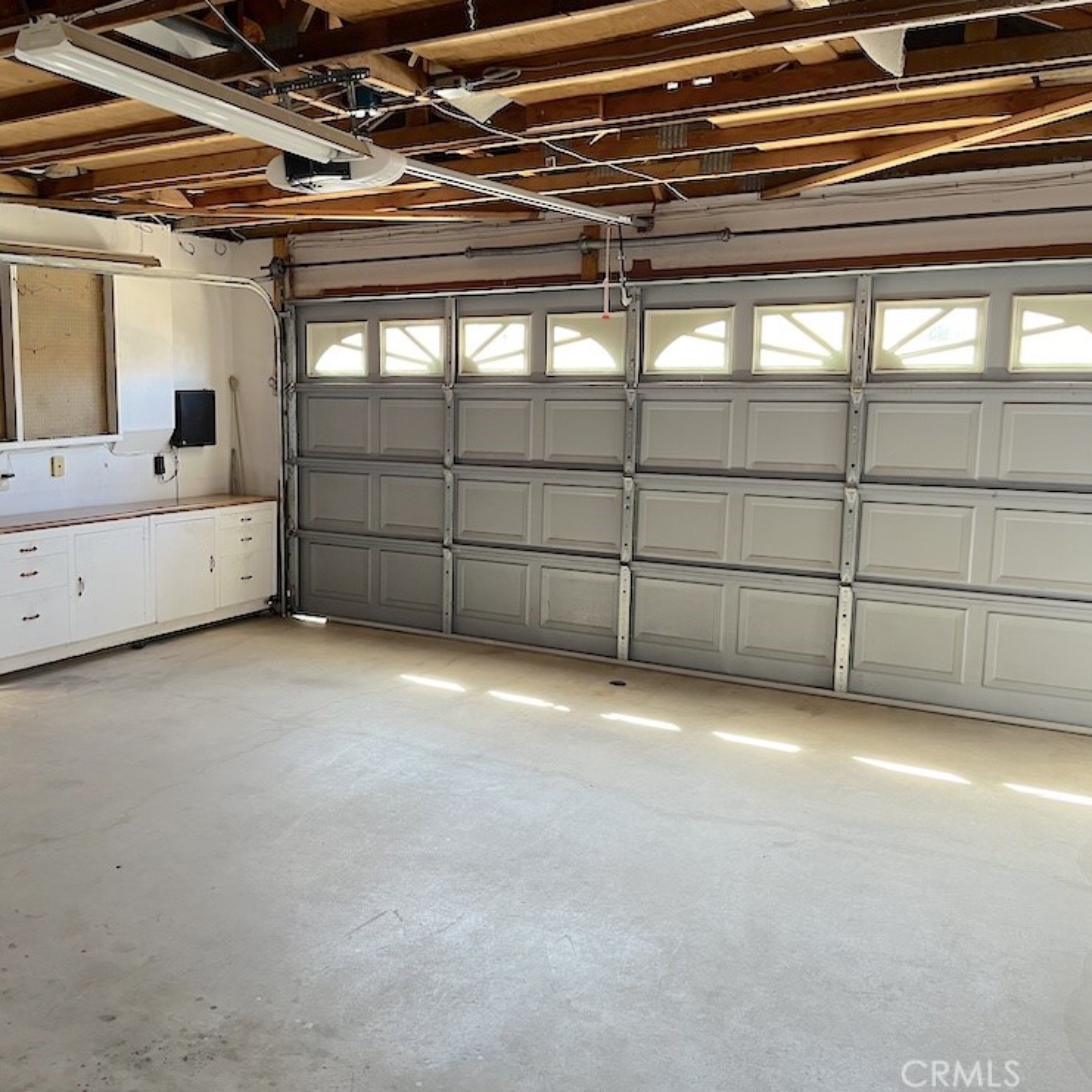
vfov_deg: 52.5
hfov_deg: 51.7
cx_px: 383
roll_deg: +0.8
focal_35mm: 31
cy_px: 542
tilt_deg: -7.4
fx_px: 1106
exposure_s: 1/78
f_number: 1.6
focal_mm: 5.1
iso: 125
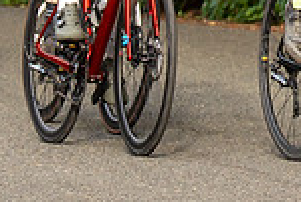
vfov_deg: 2.5
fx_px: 4616
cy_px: -211
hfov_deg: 3.7
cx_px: 348
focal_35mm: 551
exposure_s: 1/800
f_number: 3.5
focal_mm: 70
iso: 400
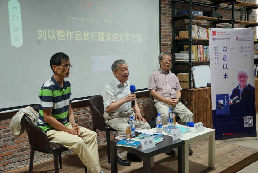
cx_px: 129
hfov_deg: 51.9
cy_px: 86
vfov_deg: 36.0
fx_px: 265
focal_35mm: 37
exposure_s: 1/100
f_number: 4
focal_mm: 37
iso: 1250
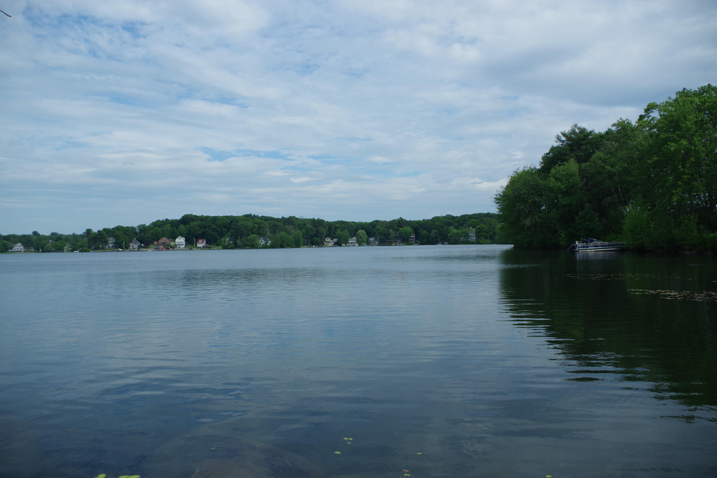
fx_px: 538
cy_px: 239
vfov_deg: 47.9
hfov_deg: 67.4
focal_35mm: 27
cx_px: 358
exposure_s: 1/800
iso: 200
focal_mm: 18
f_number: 5.6
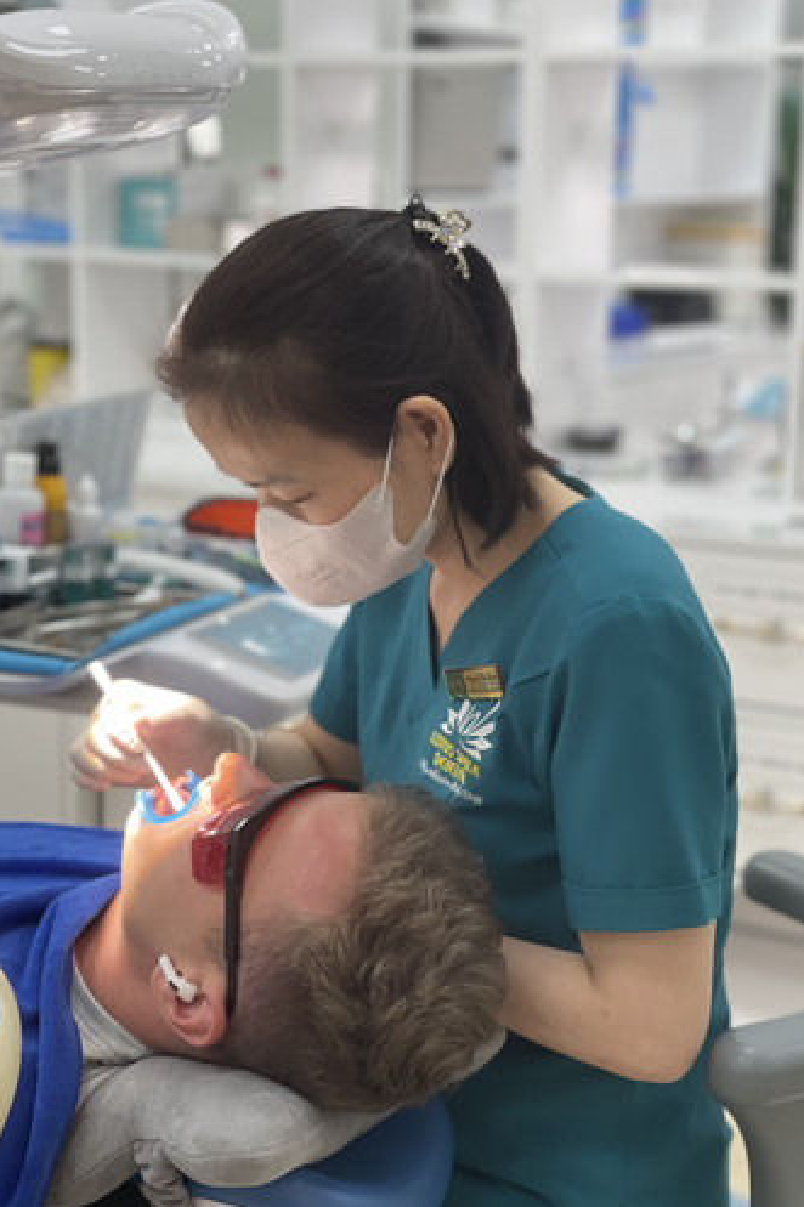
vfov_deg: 30.1
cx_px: 375
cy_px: 602
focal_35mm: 67
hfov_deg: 20.3
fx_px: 2246
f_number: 2.2
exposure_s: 1/100
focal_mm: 7.5
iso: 100
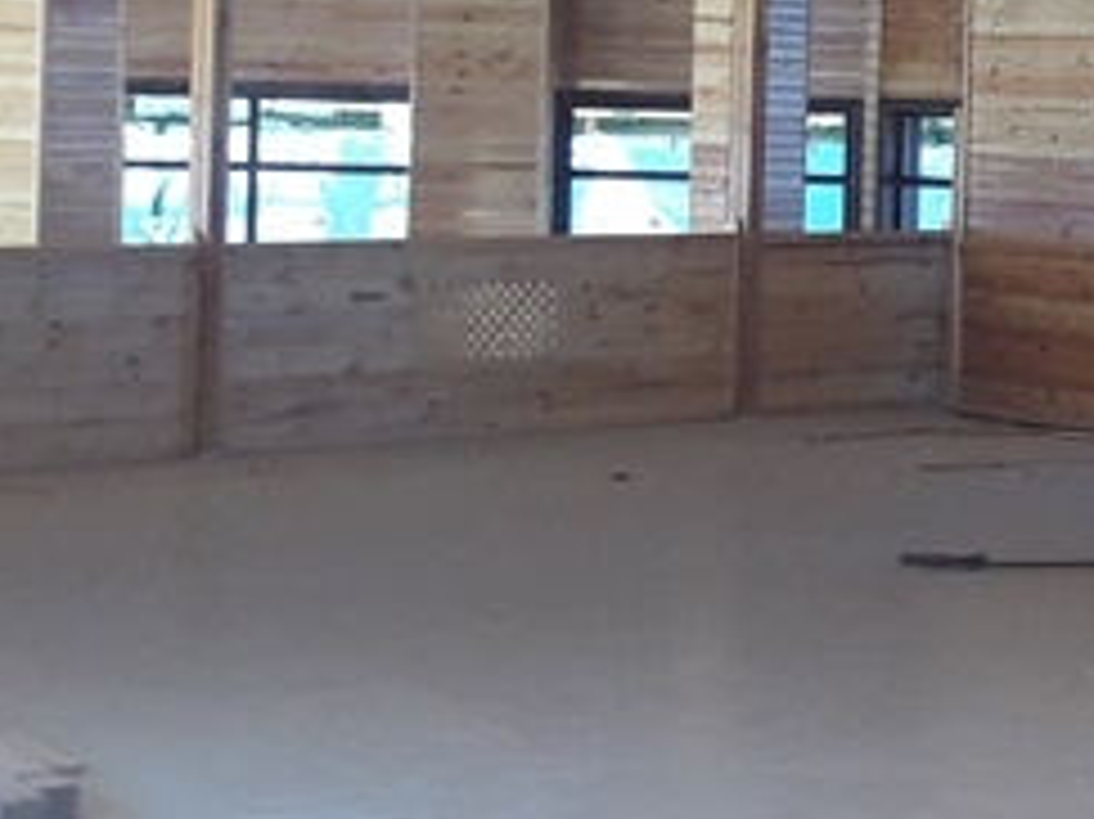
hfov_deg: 13.8
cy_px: 99
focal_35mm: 118
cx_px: 2265
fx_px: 3727
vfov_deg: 12.5
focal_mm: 3.7
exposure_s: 1/166
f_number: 1.9
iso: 40
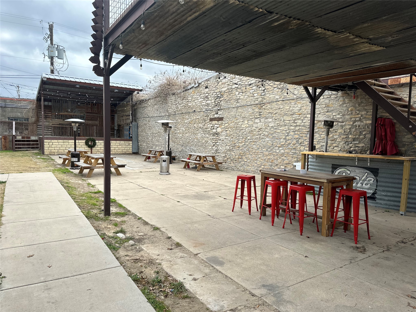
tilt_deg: -3.5
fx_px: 288
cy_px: 156
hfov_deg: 71.6
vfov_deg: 56.8
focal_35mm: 24
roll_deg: -1.6
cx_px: 208
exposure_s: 1/1721
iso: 80
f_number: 1.78
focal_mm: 6.86
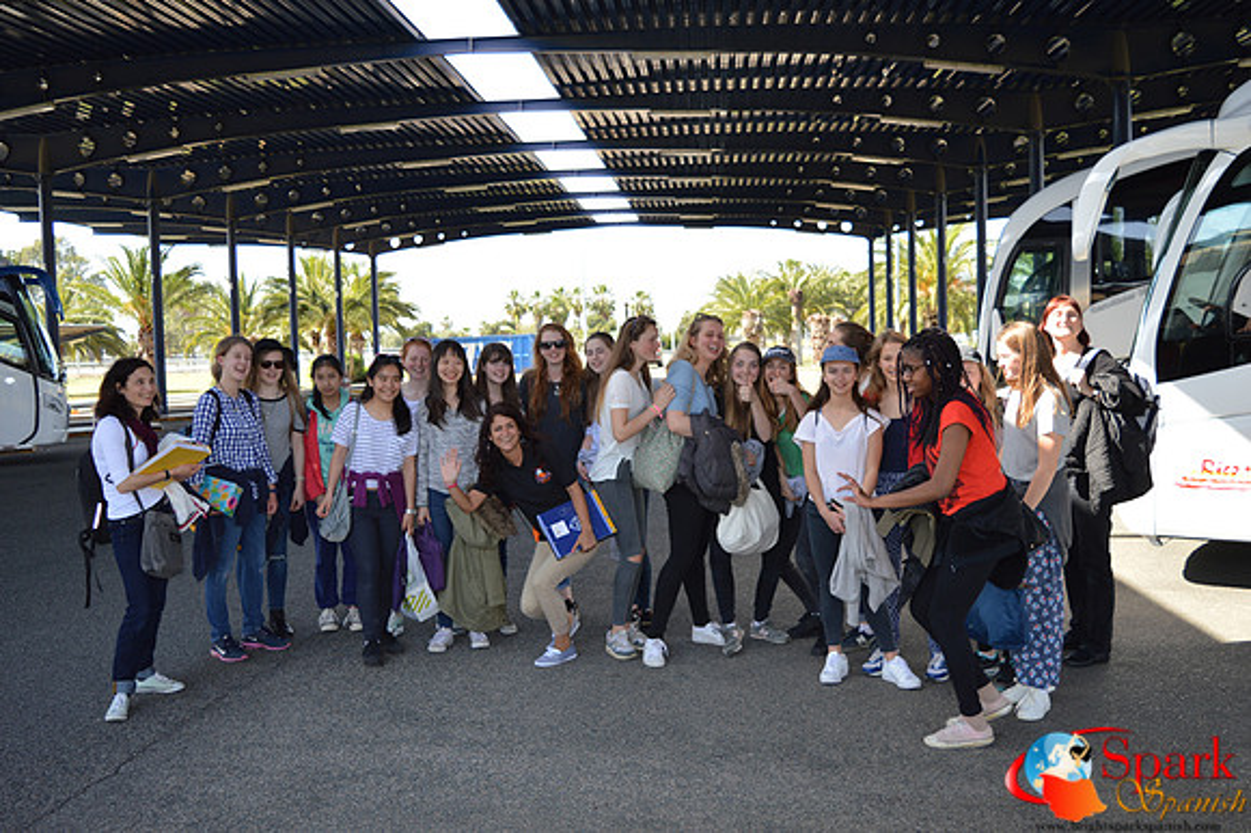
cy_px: 416
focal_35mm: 34
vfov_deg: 38.3
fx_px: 1198
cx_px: 626
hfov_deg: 55.1
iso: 100
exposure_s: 1/125
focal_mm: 23
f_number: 4
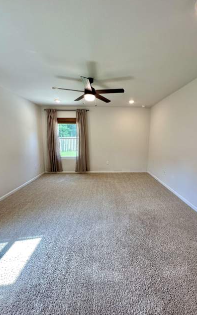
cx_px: 106
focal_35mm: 15
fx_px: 129
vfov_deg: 101.4
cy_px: 156
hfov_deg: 74.7
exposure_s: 1/120
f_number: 2.2
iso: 125
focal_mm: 2.22
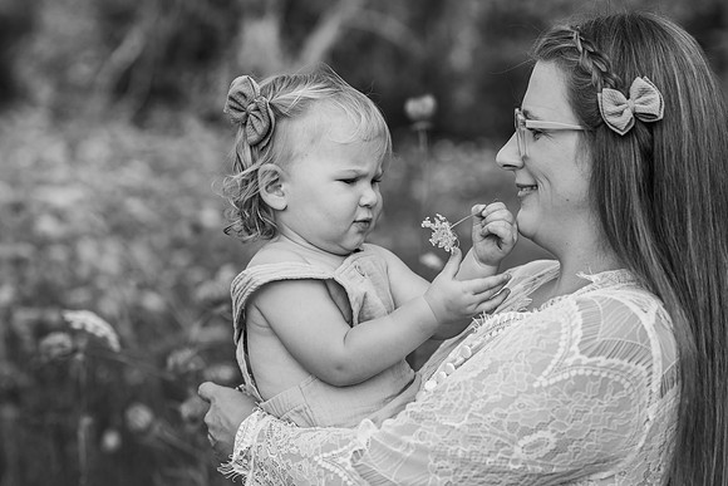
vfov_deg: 16.1
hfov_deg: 23.9
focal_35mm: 85
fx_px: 1719
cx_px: 364
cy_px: 243
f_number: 3.5
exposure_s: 1/1250
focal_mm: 85
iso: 250
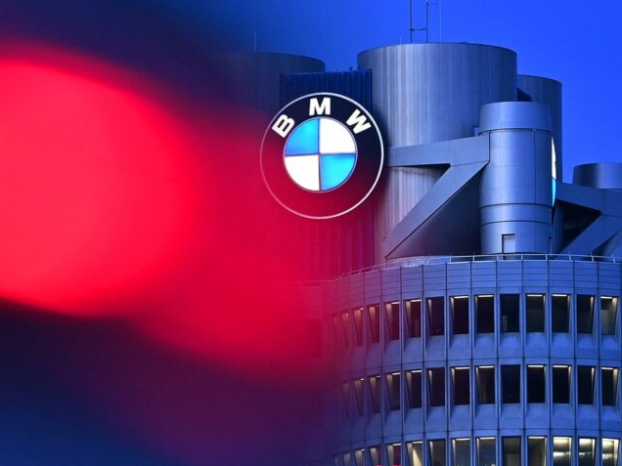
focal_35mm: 305
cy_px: 233
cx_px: 279
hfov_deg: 6.5
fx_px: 5480
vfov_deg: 4.9
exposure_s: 1/80
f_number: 4
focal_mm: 280
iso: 1800
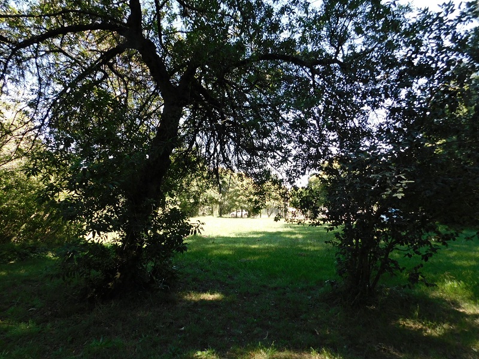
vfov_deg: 58.9
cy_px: 180
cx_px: 240
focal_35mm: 23
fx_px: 318
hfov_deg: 73.9
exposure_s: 1/200
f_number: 3
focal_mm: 4
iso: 125
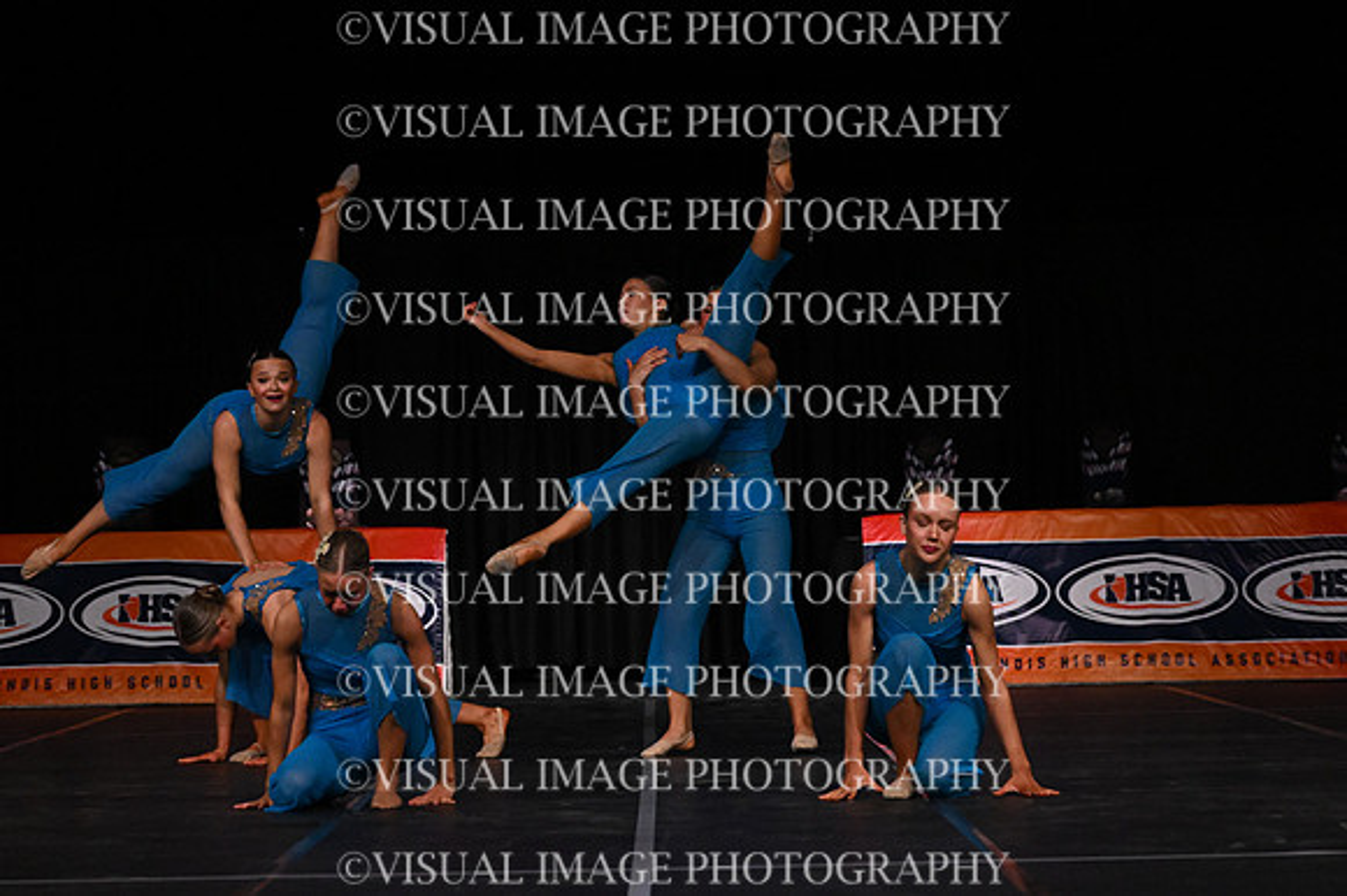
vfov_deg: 12.3
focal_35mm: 111
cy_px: 448
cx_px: 674
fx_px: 4151
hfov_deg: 18.4
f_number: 4
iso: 6400
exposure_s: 1/1000
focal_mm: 74
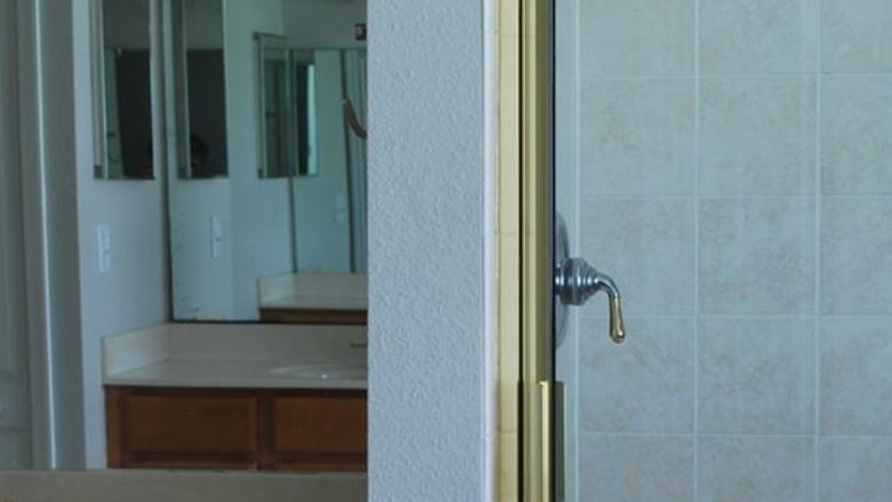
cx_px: 430
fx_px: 2341
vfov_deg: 12.2
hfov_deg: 21.6
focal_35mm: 99
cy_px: 408
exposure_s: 1/30
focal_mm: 24
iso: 200
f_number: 4.2
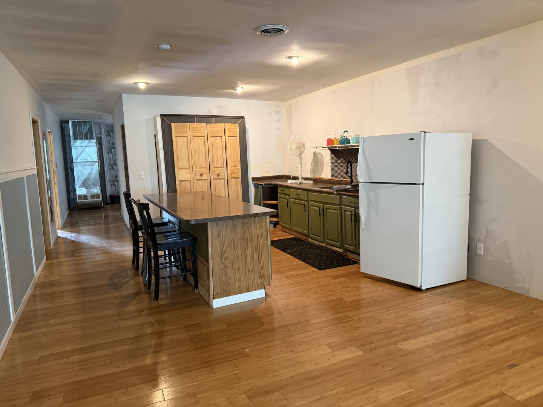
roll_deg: +2.0
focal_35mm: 24
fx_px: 376
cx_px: 272
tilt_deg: -7.9
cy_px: 204
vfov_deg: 56.8
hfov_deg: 71.6
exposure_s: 1/60
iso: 640
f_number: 1.78
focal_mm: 6.76
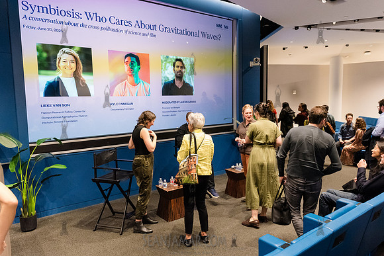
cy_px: 128
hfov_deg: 70.3
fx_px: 273
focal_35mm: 26
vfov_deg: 50.3
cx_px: 192
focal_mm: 24
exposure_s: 1/250
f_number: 3.5
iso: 6400
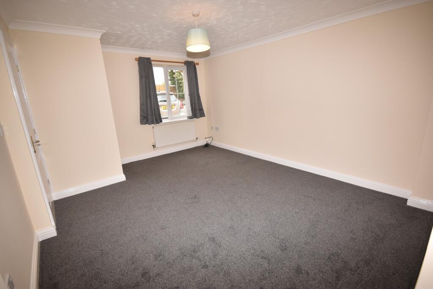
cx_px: 216
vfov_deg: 72.1
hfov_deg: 95.0
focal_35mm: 16
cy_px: 144
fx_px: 198
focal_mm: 11
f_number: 5.6
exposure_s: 1/60
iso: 400
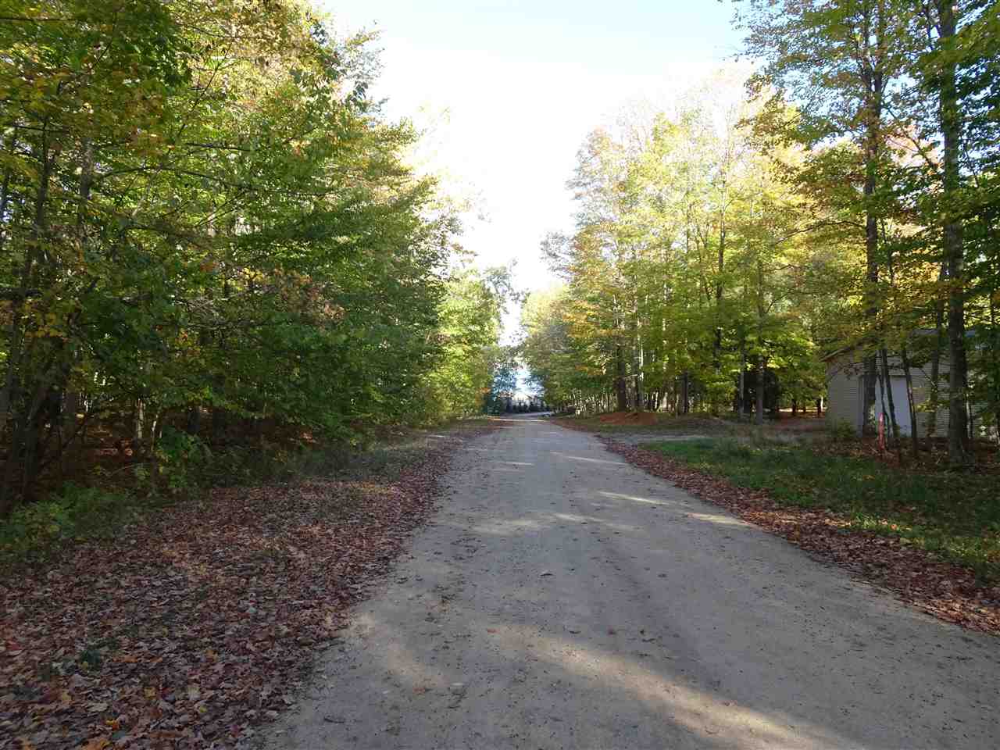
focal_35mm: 24
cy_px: 375
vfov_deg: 56.8
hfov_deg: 71.6
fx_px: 693
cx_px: 500
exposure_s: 1/160
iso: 125
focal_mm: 4.1
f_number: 3.5
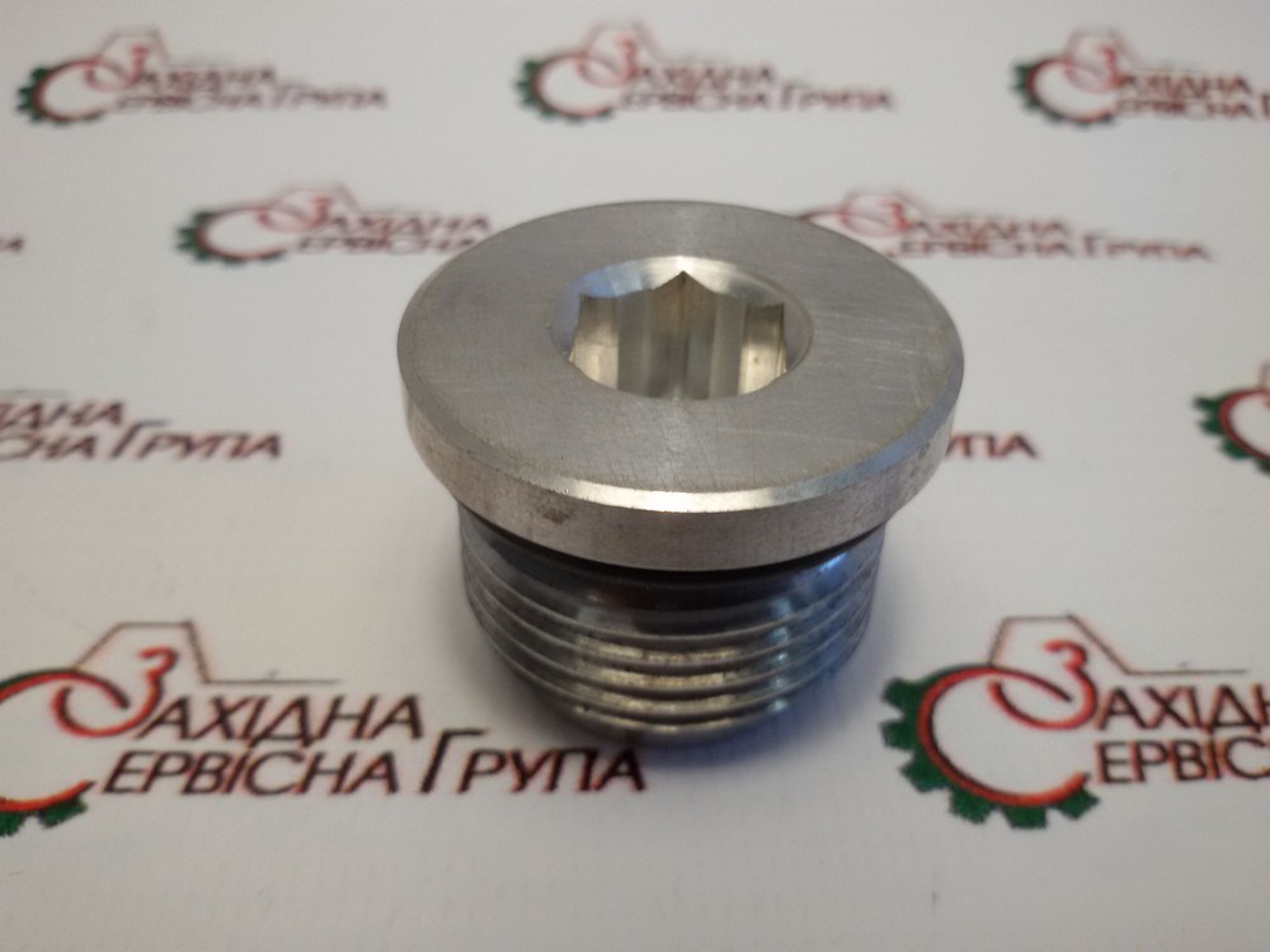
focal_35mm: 31
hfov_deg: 58.4
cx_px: 635
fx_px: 1137
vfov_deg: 45.4
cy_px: 476
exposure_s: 1/100
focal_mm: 2.93
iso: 64
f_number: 2.4
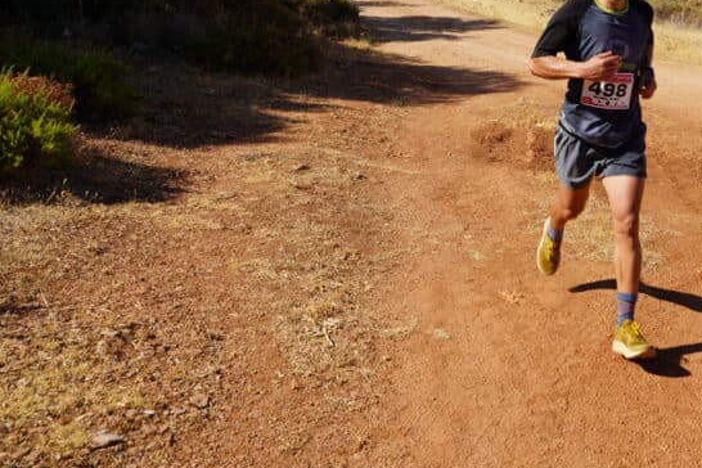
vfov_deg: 29.1
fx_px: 877
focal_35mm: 45
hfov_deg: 41.8
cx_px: 555
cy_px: 83
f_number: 10
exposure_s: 1/160
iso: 100
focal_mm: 24
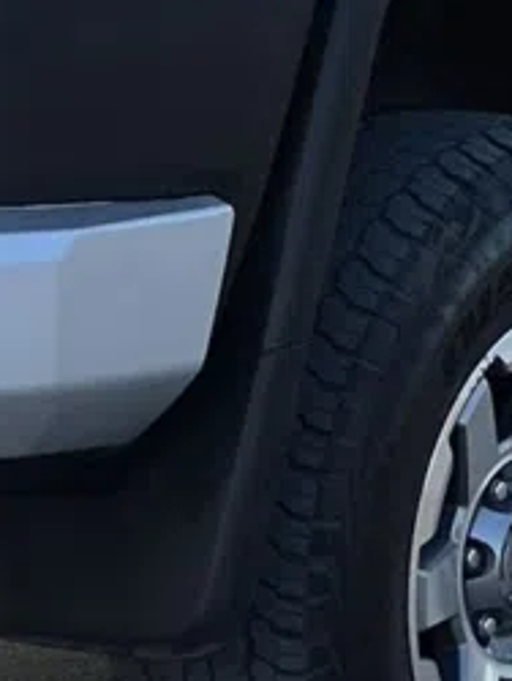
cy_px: -516
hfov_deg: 3.5
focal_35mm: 420
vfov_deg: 4.7
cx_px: 684
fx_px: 8269
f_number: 2.8
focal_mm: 9
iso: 32
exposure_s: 1/382
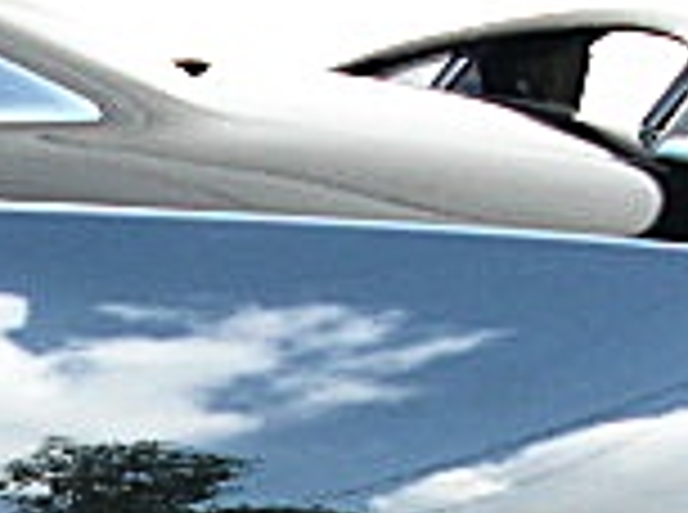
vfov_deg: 9.4
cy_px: 886
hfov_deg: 12.6
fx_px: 2994
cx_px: -238
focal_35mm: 151
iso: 100
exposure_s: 1/125
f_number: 2.8
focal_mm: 6.3
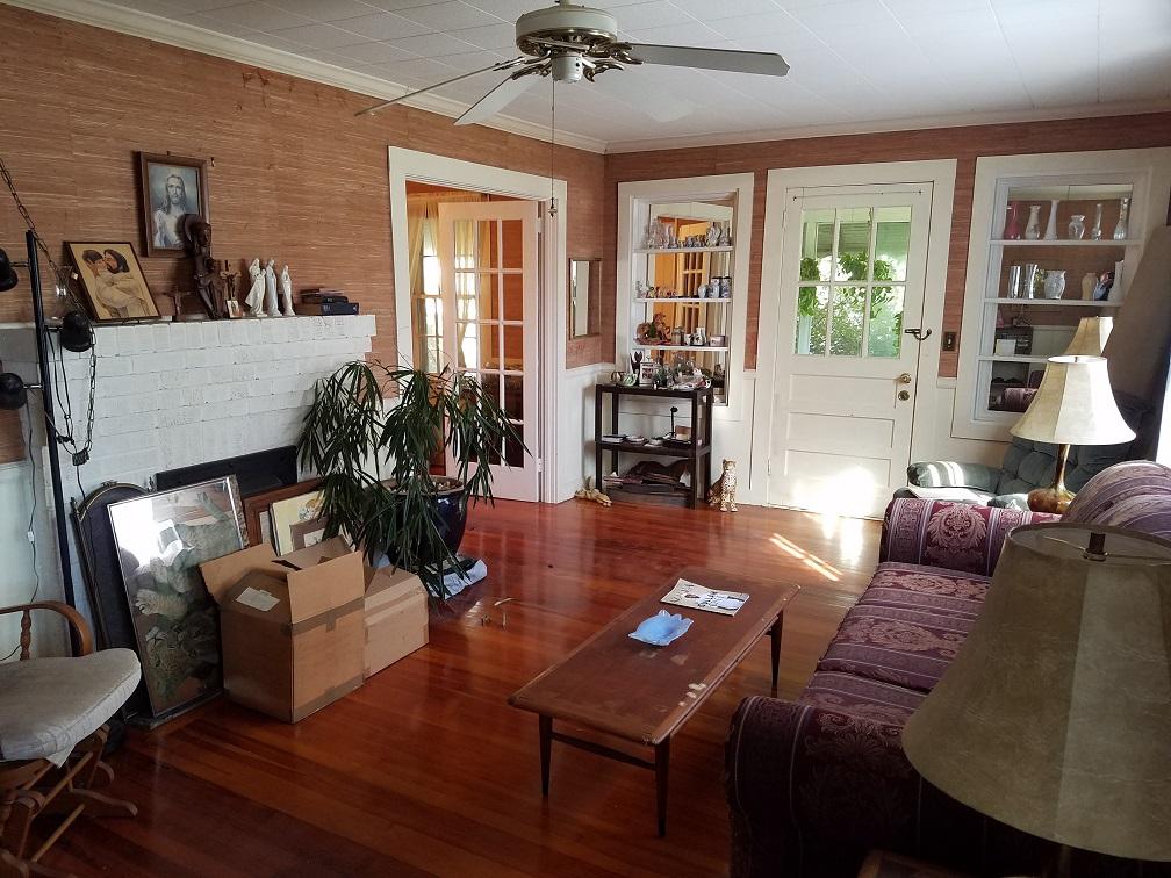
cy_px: 439
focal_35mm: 26
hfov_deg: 67.3
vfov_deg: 53.1
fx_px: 880
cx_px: 586
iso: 160
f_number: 1.7
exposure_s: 1/24
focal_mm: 4.2
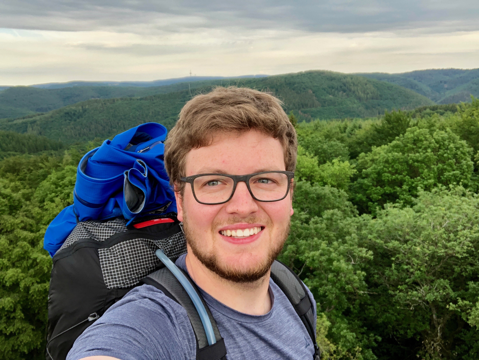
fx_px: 443
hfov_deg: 56.8
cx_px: 240
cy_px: 180
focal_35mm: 32
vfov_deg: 44.2
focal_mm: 2.87
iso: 25
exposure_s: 1/120
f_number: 2.2
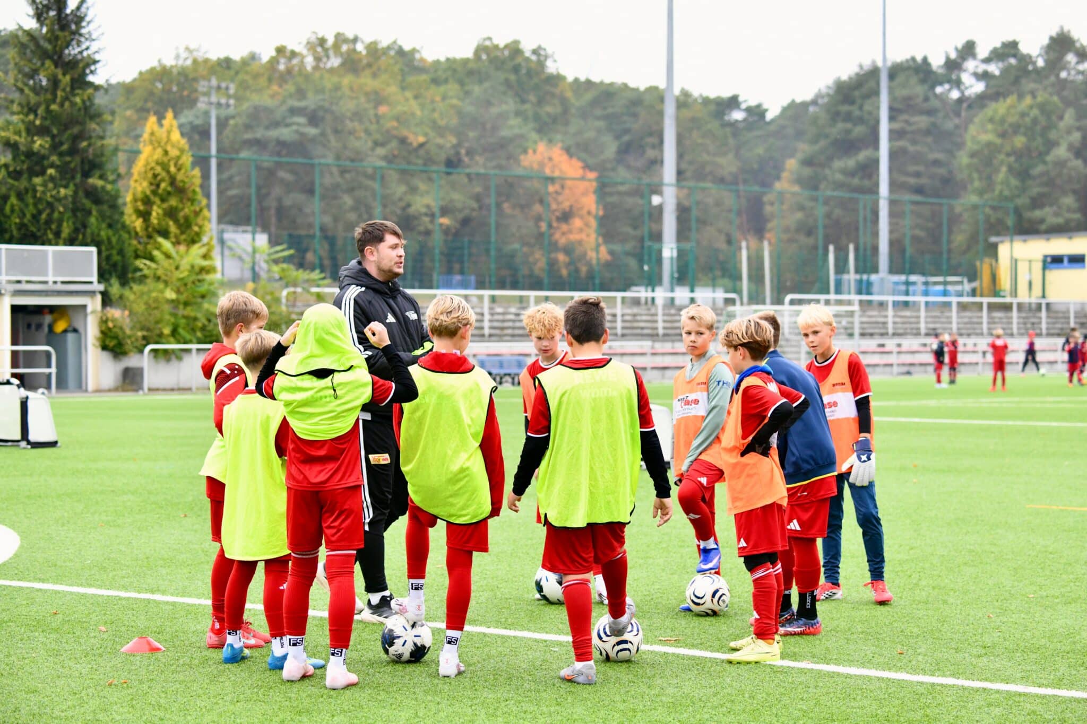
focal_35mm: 95
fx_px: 2868
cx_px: 544
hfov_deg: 21.5
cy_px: 362
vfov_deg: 14.4
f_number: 4.5
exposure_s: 1/1600
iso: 3200
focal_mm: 95
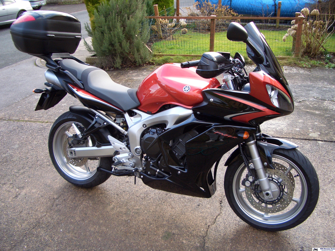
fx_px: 339
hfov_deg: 52.6
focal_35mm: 35
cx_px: 168
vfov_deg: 40.7
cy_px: 126
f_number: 2.6
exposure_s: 1/80
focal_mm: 5.8
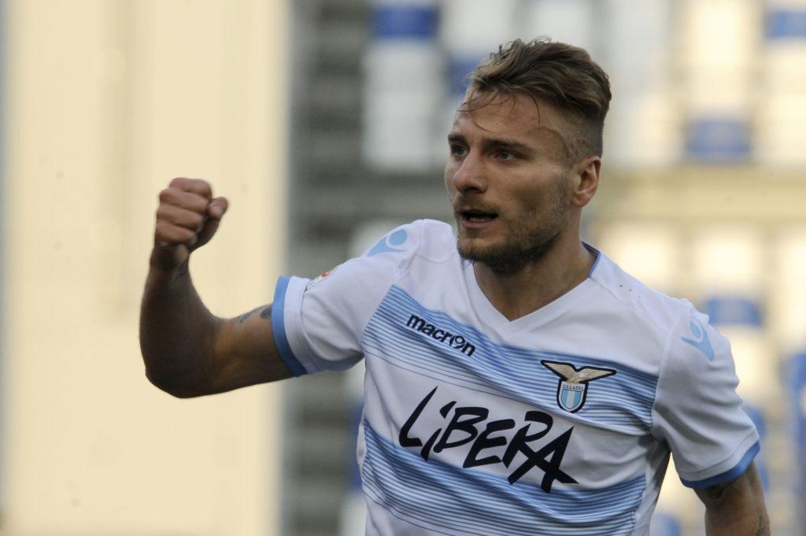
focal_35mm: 400
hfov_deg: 5.2
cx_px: 403
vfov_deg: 3.4
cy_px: 268
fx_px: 8948
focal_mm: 400
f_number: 7.1
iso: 1000
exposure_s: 1/800
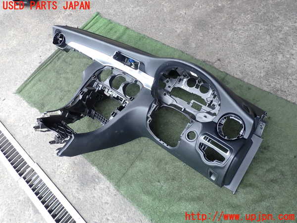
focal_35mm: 25
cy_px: 112
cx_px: 148
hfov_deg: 69.4
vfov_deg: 54.9
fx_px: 214
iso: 100
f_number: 2.8
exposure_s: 1/100
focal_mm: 4.5
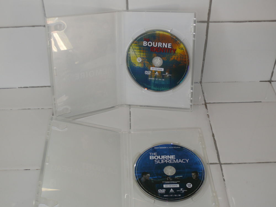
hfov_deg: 39.7
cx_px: 138
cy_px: 104
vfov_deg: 30.3
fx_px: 383
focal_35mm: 48
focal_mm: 9.3
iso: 100
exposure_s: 1/30
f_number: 3.2
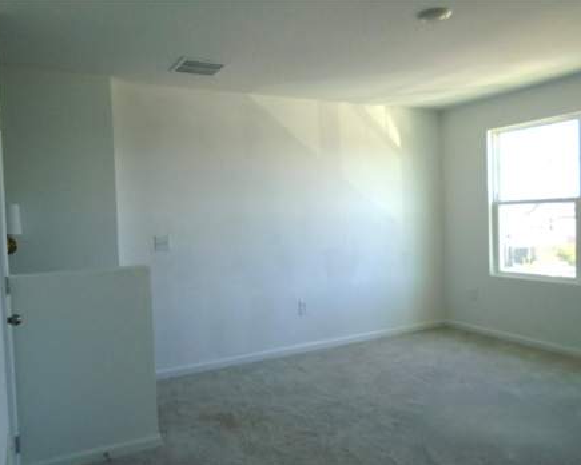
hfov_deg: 62.2
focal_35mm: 28
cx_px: 284
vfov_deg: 51.5
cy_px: 239
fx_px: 481
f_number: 3.2
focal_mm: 4.6
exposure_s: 1/125
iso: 200
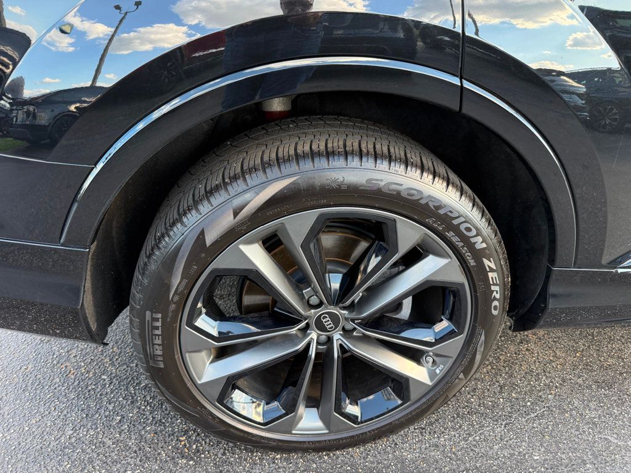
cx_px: 316
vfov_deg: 56.8
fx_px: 437
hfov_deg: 71.6
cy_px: 236
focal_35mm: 24
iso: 160
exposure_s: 1/211
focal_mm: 6.76
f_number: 1.78
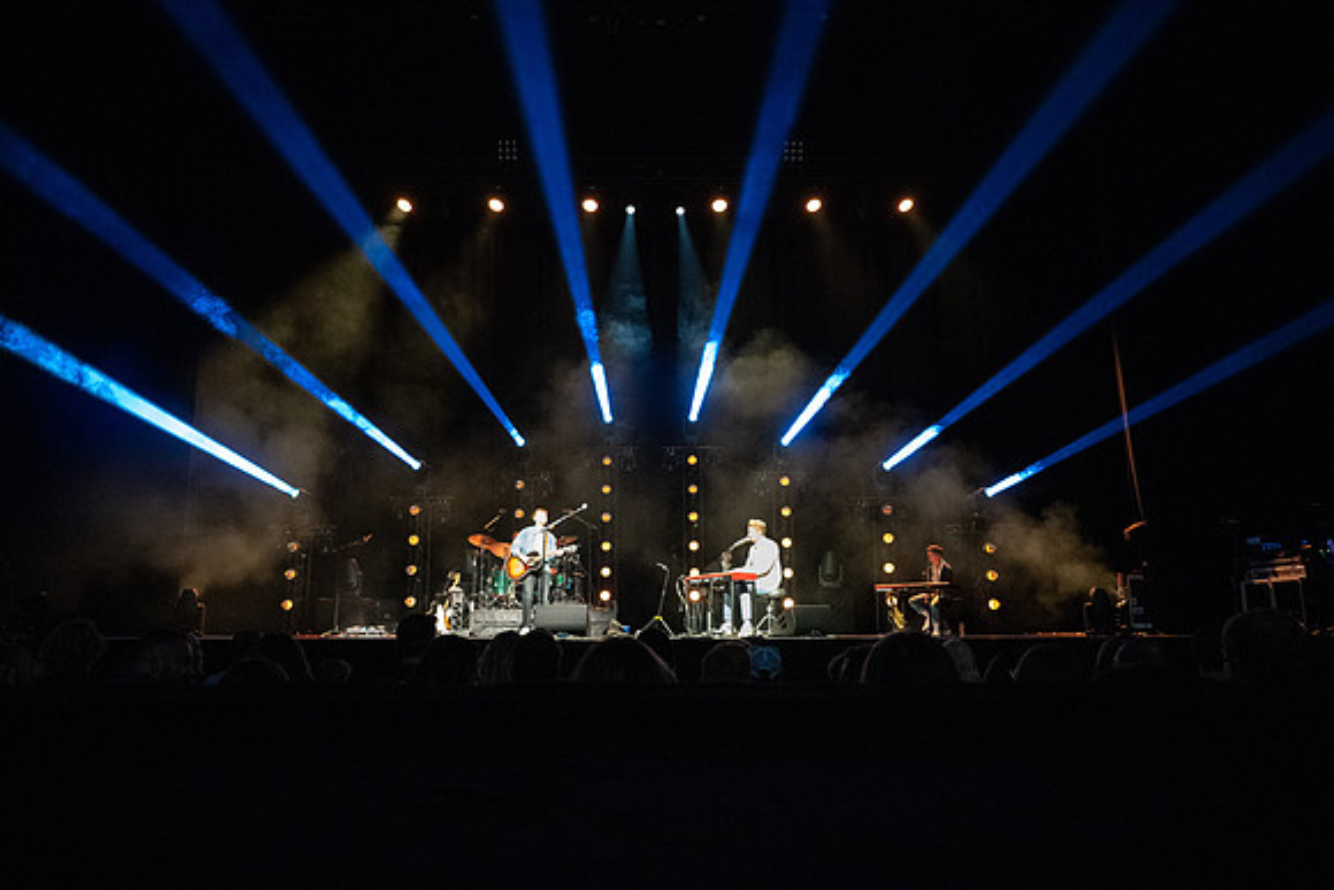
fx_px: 985
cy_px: 445
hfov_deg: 68.2
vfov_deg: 48.6
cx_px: 667
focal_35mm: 27
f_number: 2.8
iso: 9000
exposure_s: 1/160
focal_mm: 24
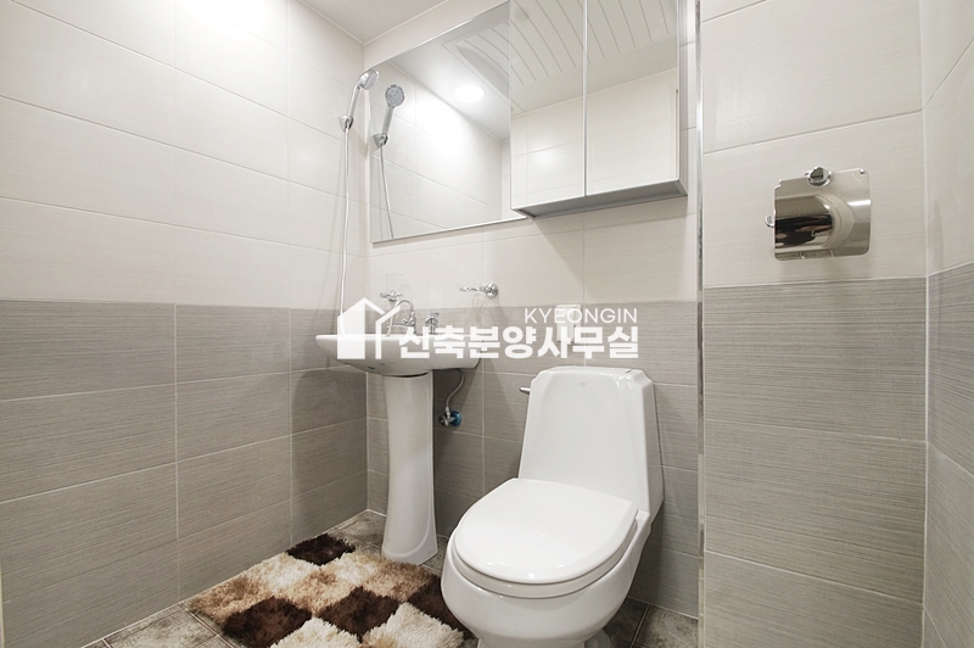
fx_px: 405
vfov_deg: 77.2
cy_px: 324
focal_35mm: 15
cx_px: 487
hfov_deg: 100.4
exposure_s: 1/13
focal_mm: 10
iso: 800
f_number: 9
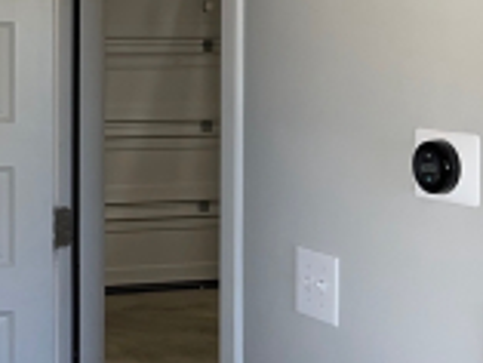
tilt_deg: -2.5
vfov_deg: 14.5
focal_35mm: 102
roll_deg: -0.4
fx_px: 1424
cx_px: -23
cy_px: 83
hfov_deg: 18.6
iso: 100
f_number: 1.78
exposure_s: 1/120
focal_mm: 6.86
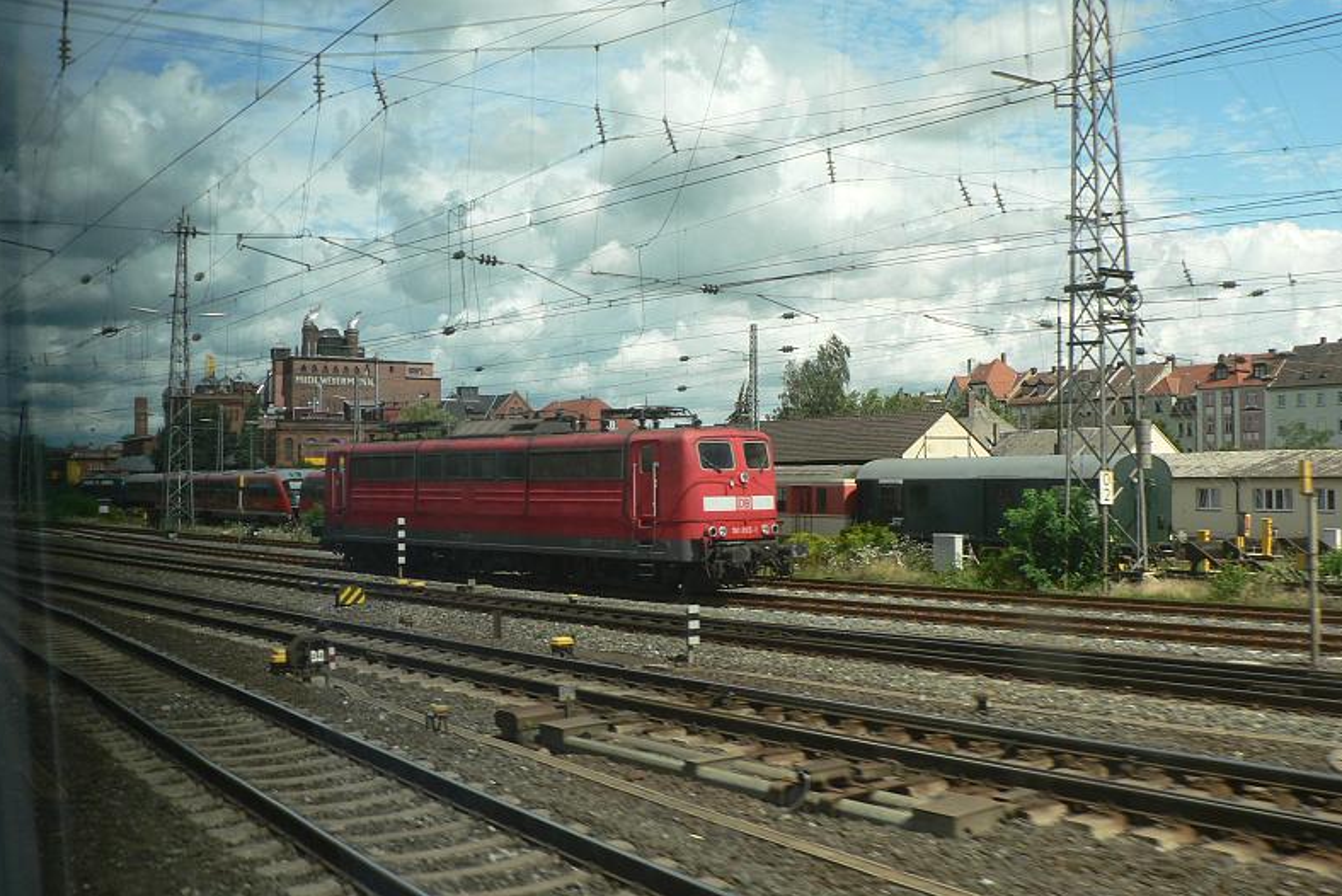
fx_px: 1417
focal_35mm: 38
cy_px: 428
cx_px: 673
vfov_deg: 35.1
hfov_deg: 50.7
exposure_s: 1/250
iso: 80
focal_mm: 6
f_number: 4
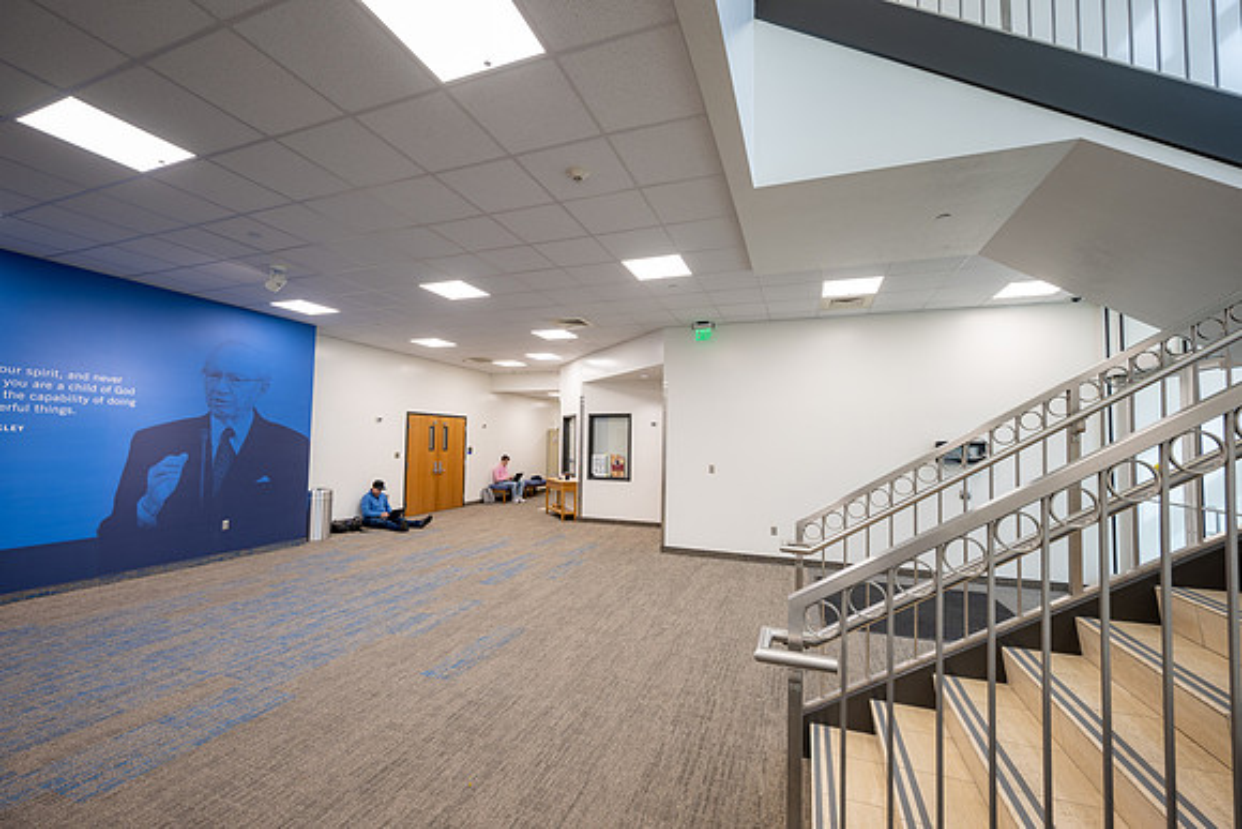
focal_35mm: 14
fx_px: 500
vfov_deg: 79.3
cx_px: 621
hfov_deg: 102.3
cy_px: 414
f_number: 7.1
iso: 100
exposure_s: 1/8
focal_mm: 14.5
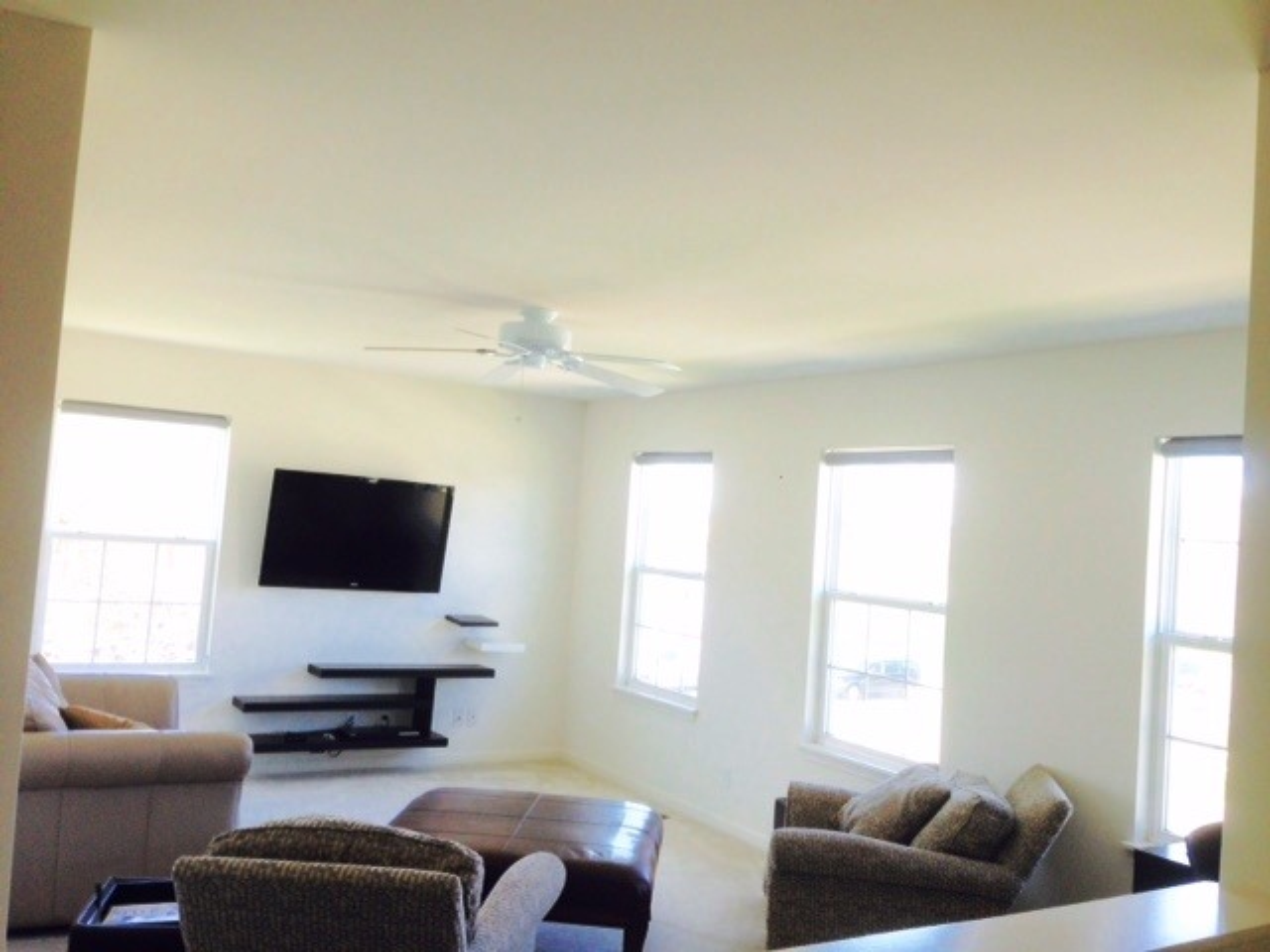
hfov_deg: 55.4
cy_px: 476
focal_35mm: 33
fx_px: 1211
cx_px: 635
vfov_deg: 42.9
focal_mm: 4.12
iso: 64
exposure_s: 1/60
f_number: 2.4
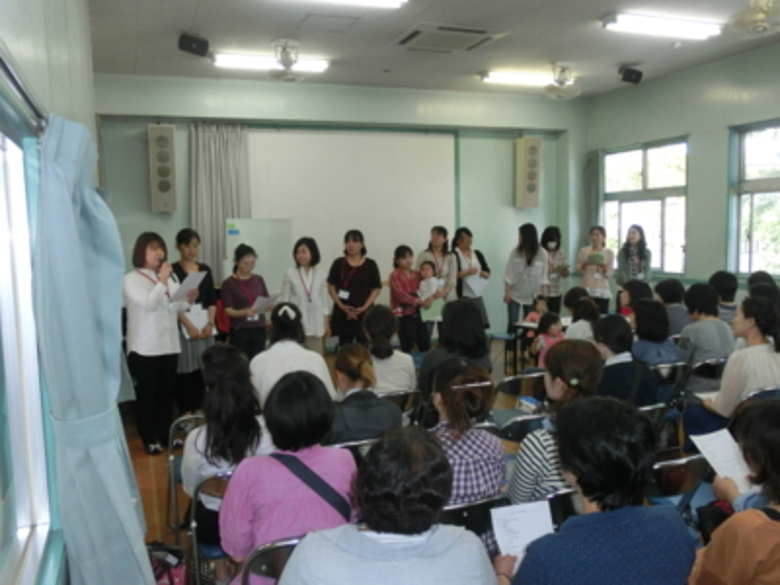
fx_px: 676
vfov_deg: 46.8
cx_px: 390
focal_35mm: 30
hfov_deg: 60.0
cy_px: 292
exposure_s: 1/125
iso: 320
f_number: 3.5
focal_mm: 5.36
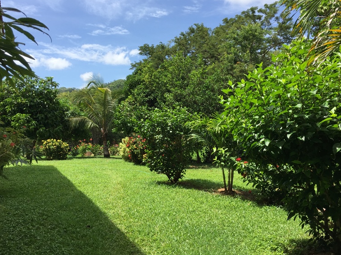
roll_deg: -2.1
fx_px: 305
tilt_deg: +1.6
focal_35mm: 31
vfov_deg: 45.4
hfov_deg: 58.3
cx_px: 174
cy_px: 121
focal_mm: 4.15
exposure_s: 1/1582
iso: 32
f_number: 2.2
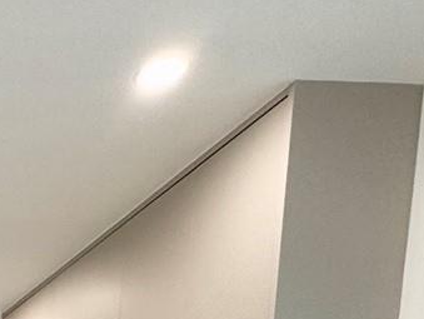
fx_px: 809
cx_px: -348
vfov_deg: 15.5
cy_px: 708
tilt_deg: -7.6
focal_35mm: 66
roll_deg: -0.9
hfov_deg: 20.4
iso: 64
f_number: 2.2
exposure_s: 1/99
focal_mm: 2.22
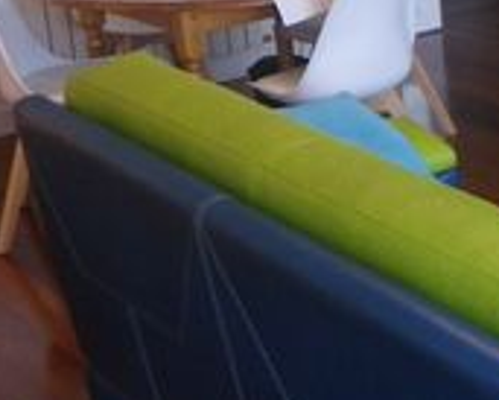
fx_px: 1419
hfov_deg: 18.1
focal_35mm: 96
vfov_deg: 15.8
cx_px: 718
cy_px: 23
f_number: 3.5
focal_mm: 5
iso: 200
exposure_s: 1/50
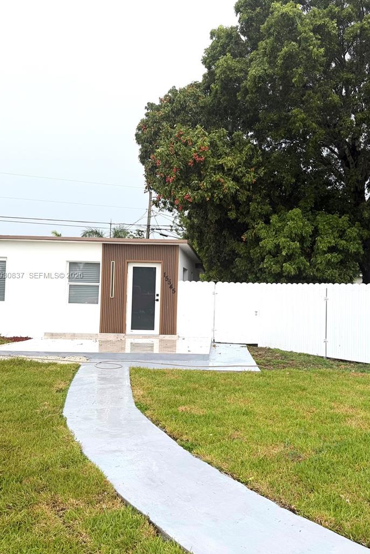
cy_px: 276
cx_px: 225
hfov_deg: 44.7
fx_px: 447
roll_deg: -0.3
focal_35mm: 29
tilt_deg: +1.3
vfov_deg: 63.7
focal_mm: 6.76
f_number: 1.78
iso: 80
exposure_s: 1/898
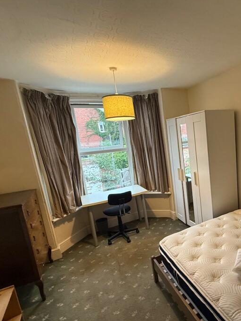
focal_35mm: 21
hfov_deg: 58.6
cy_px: 176
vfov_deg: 78.8
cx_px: 193
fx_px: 195
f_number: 2.2
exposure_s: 1/100
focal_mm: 2.22
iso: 320
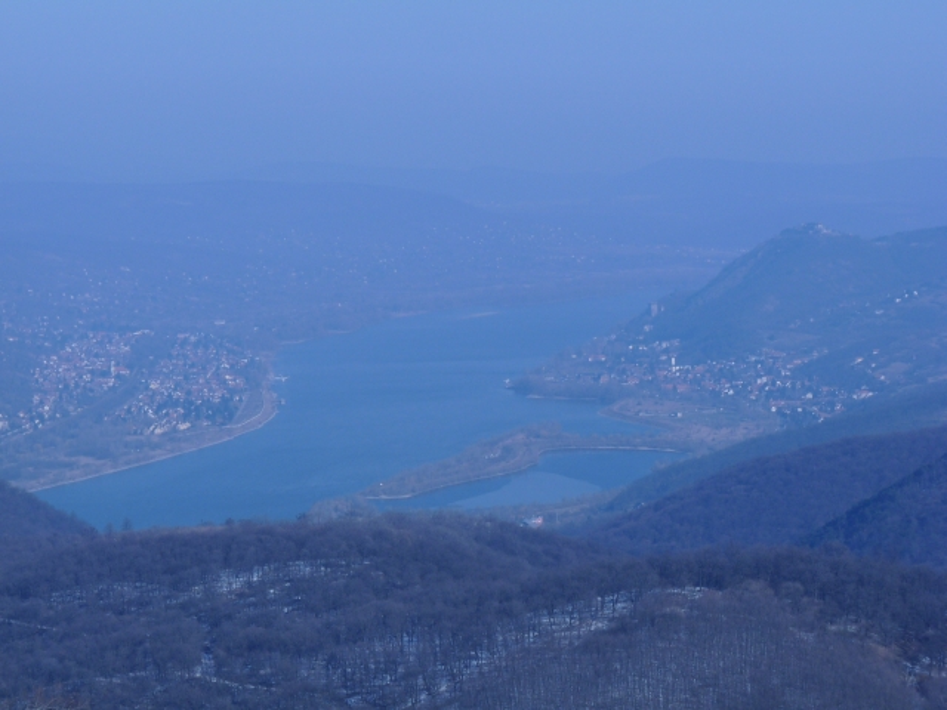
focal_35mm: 129
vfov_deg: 11.5
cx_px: 474
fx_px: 3529
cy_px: 355
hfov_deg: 15.3
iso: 100
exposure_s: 1/400
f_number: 7.1
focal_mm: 23
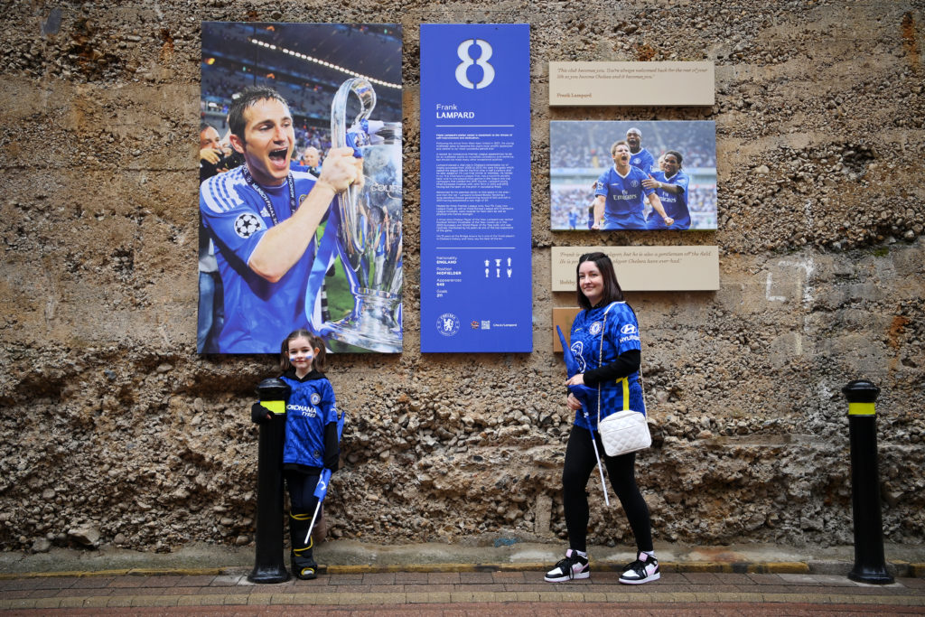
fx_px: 1156
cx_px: 462
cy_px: 308
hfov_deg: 43.6
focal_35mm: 45
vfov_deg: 29.9
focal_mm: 45
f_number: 2.8
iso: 250
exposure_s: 1/500
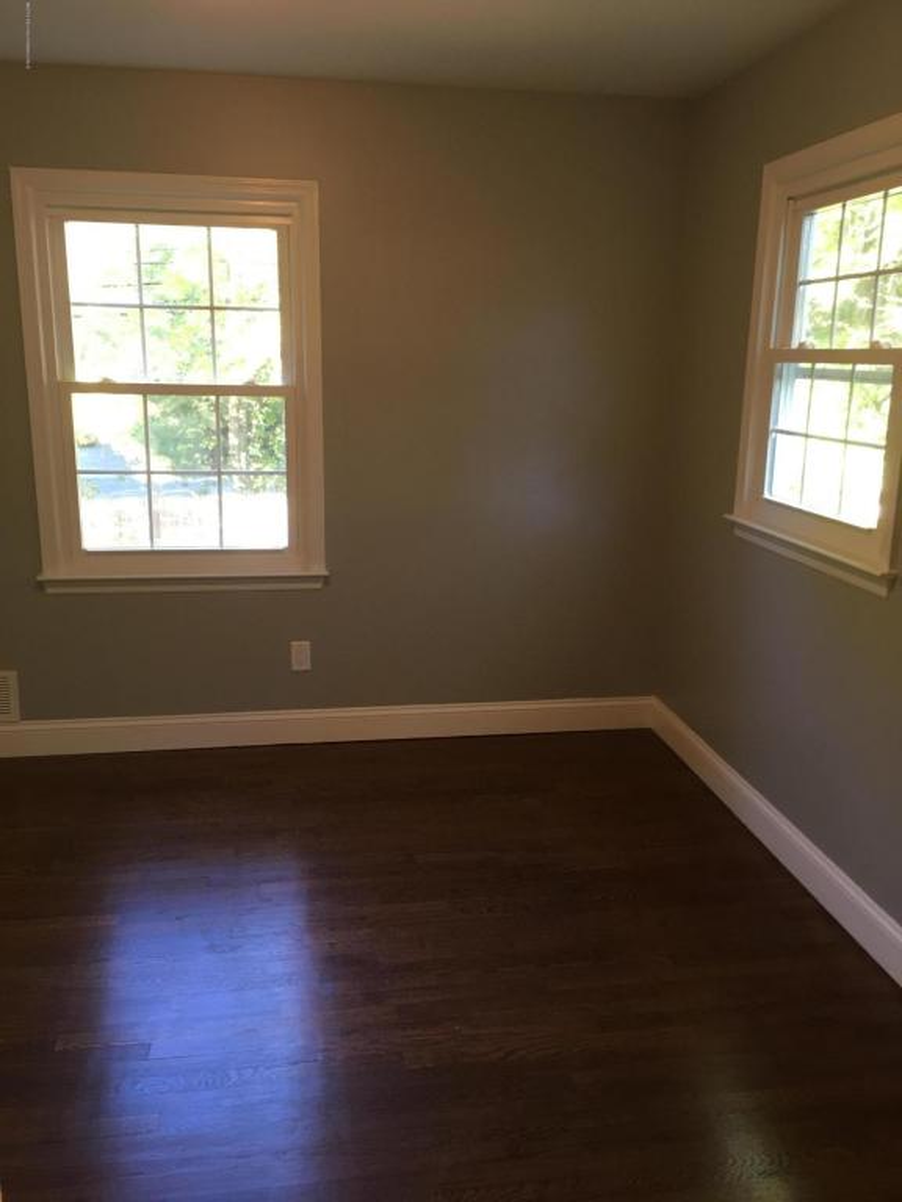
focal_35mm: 29
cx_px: 451
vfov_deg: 61.7
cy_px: 601
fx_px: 1008
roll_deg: -1.4
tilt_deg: -11.3
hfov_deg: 48.2
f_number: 2.2
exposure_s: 1/30
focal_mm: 4.15
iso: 80
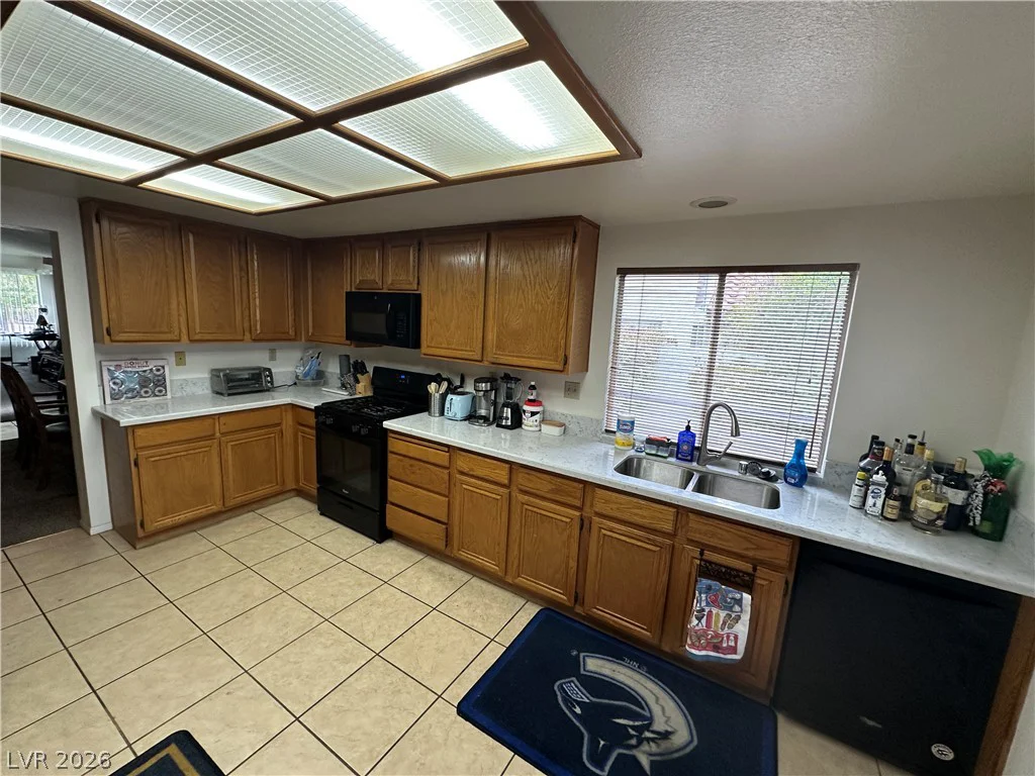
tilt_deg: -8.9
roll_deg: -3.1
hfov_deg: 102.1
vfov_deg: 85.7
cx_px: 518
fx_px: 419
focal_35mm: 14
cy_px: 388
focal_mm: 2.22
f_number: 2.2
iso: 160
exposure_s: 1/120
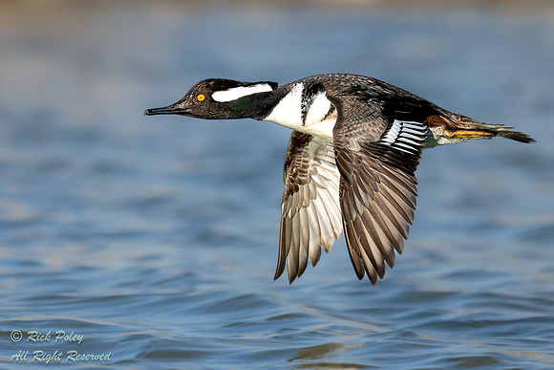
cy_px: 30
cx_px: 306
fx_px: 16959
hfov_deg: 1.9
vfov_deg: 1.2
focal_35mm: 1102
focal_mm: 600
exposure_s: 1/3200
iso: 800
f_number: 7.1
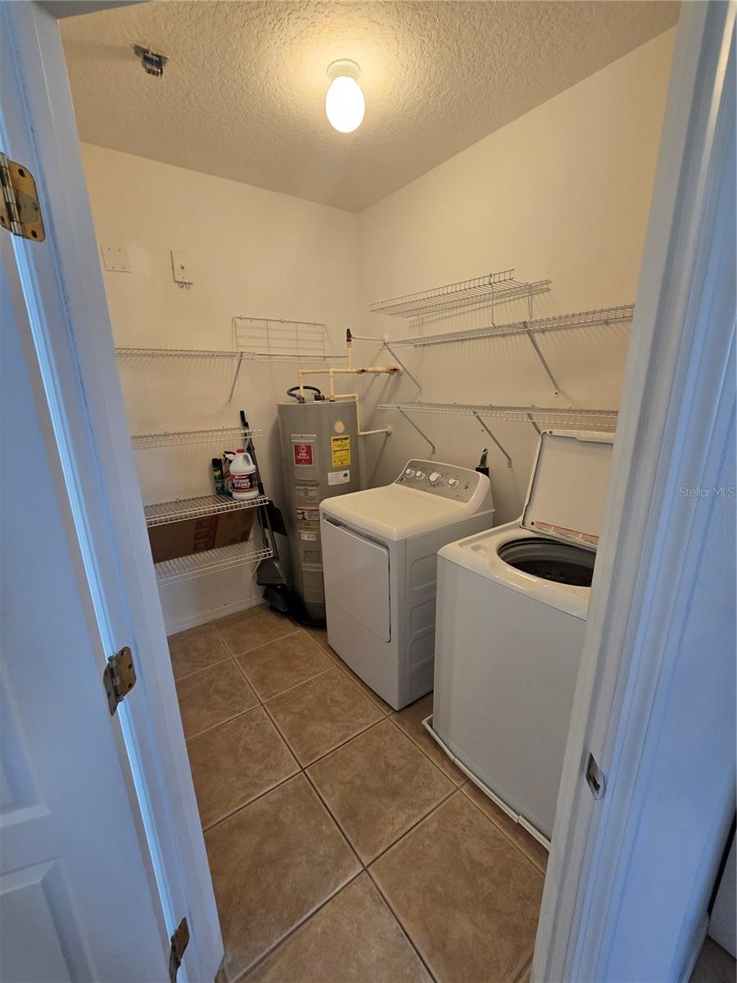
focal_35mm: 13
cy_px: 492
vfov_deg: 106.2
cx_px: 368
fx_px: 369
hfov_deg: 89.9
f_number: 2.2
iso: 200
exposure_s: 1/60
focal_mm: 2.2
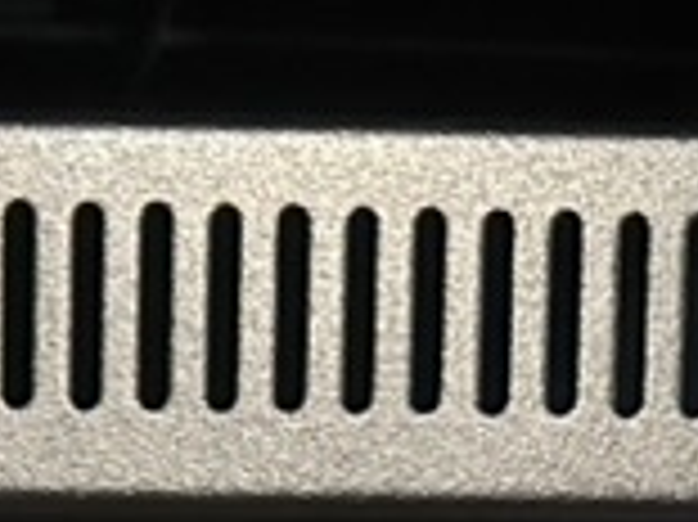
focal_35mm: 159
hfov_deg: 12.3
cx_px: -45
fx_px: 3204
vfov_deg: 7.9
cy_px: 1620
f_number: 1.78
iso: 640
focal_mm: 6.86
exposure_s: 1/40
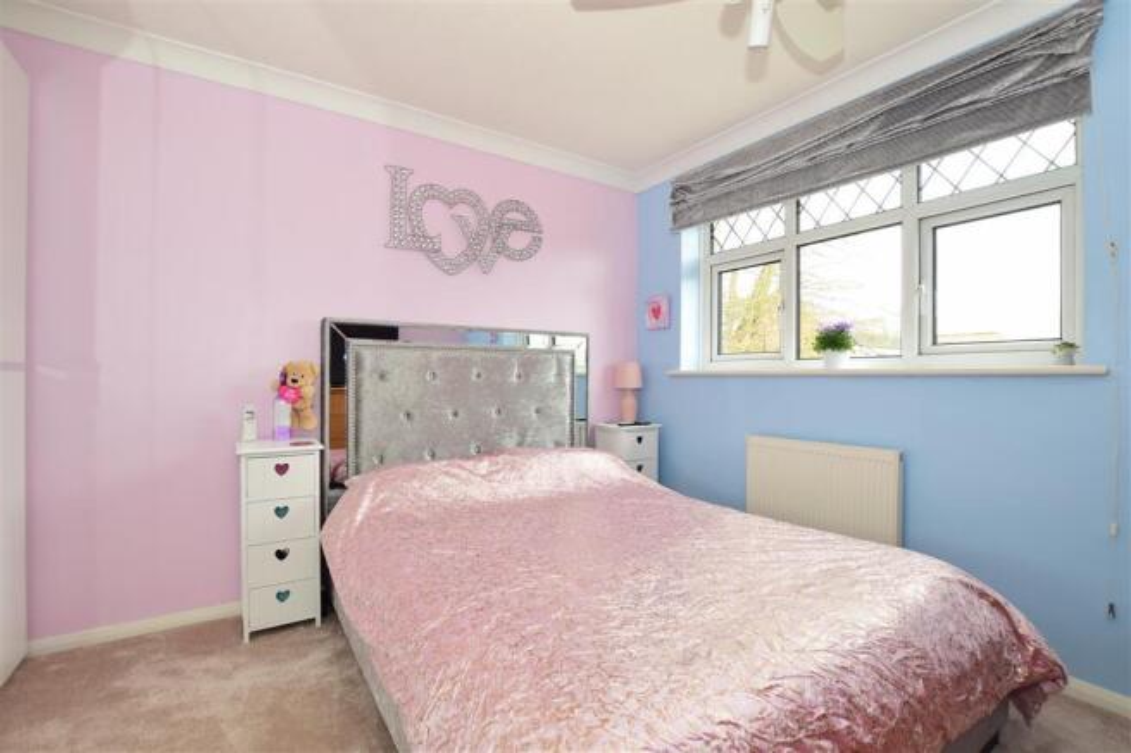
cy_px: 376
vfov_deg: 77.3
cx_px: 566
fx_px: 471
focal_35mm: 15
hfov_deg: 100.4
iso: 400
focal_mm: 10
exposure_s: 1/25
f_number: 7.1
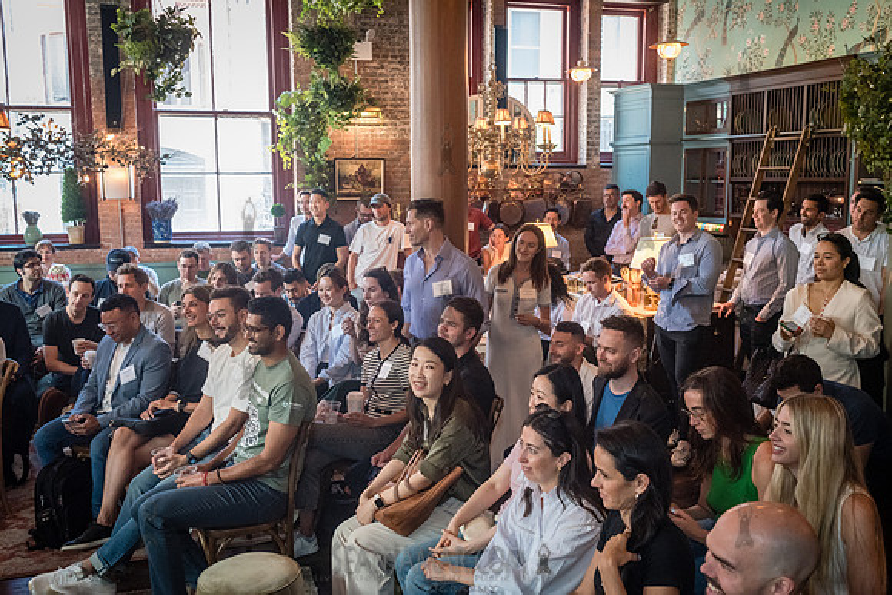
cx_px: 446
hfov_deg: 53.5
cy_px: 298
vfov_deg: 37.2
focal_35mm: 36
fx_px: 885
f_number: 5
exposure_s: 1/200
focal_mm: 35
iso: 4000
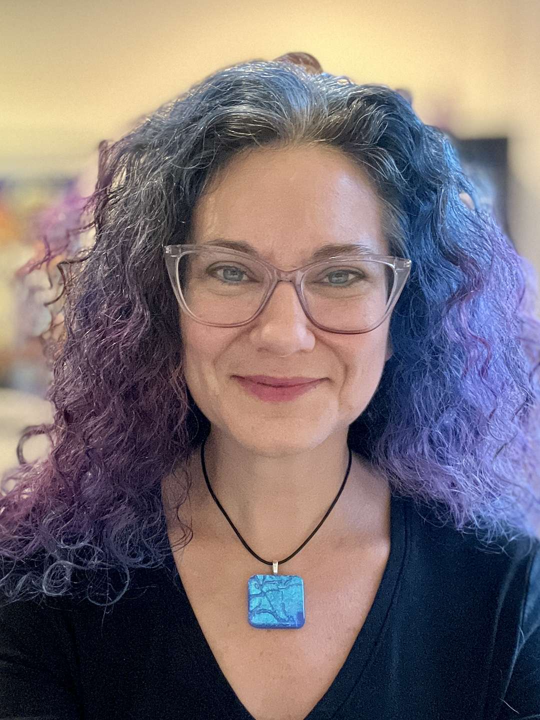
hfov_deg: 46.8
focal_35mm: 30
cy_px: 360
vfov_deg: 60.0
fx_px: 624
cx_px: 270
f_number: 2.2
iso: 640
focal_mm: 2.71
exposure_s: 1/24
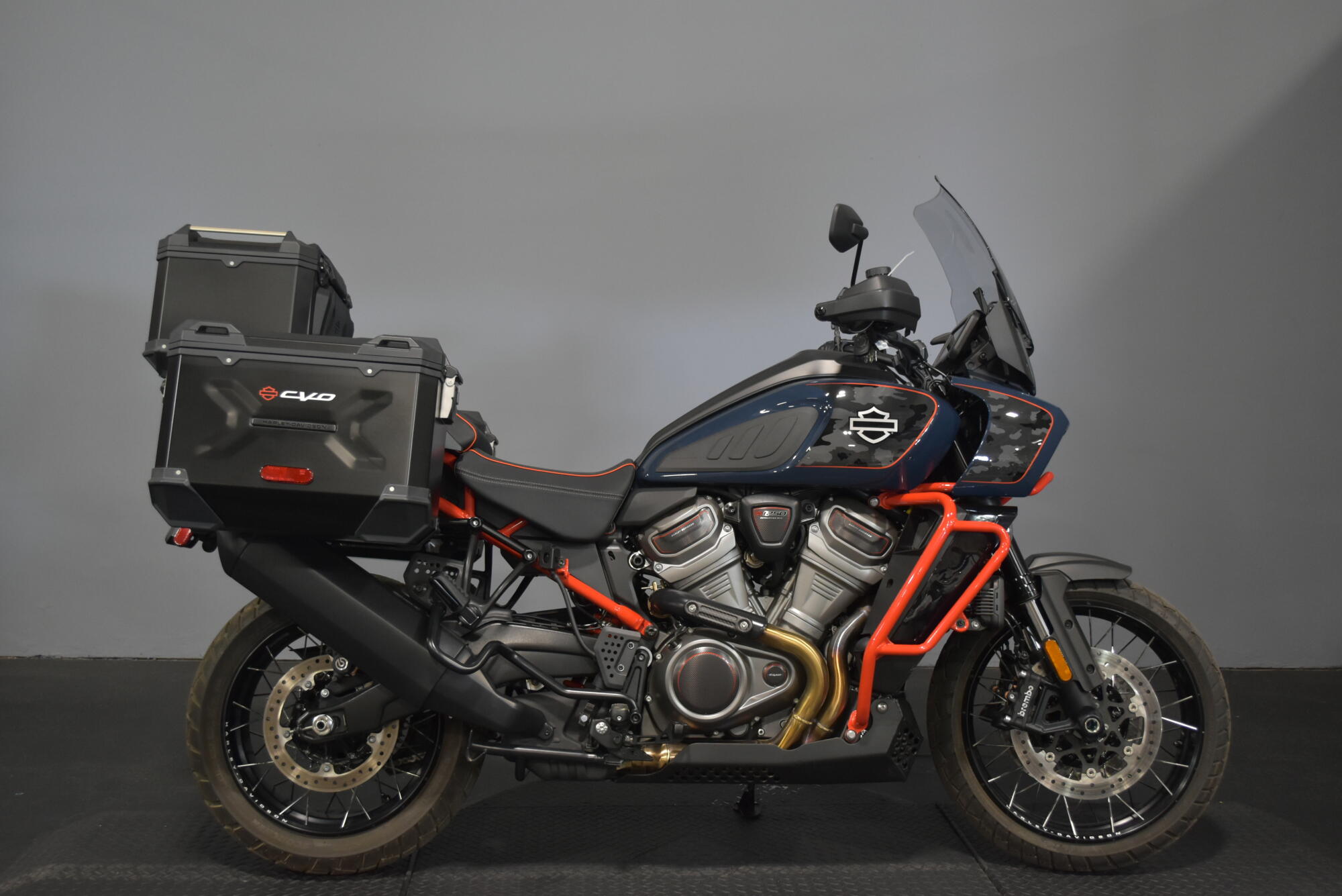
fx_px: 1342
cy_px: 448
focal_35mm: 36
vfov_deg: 36.9
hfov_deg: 53.1
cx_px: 671
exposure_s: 1/30
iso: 1100
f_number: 4
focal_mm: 24
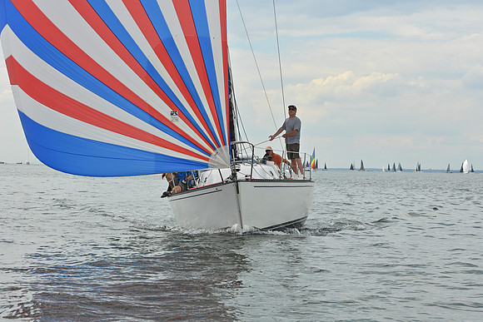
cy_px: 161
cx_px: 242
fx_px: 1208
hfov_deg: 22.6
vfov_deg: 15.2
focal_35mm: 90
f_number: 10
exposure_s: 1/1250
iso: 320
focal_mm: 90
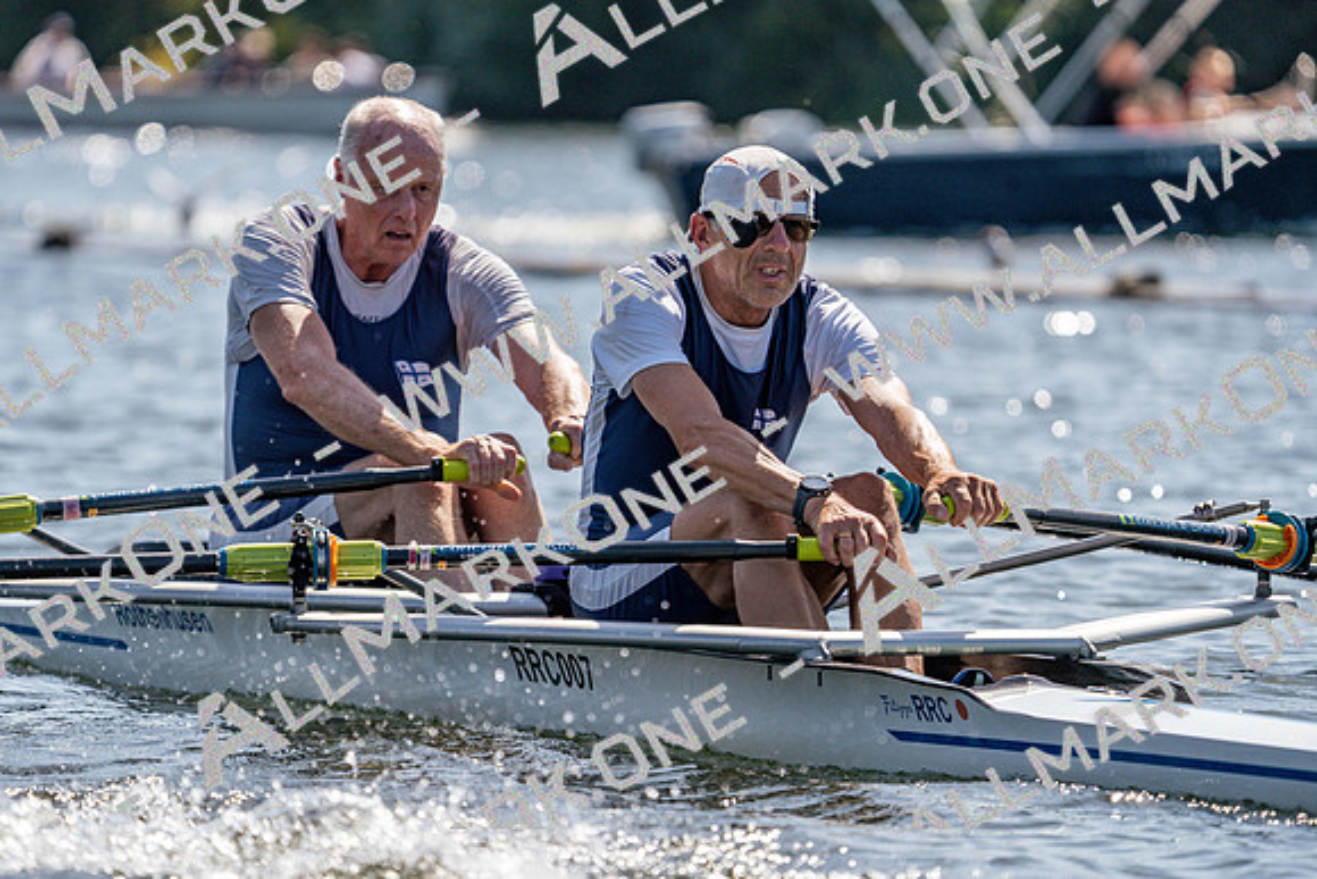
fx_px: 13758
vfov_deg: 3.7
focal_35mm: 376
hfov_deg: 5.5
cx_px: 658
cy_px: 440
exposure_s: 1/2000
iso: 320
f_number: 6.3
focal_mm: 376
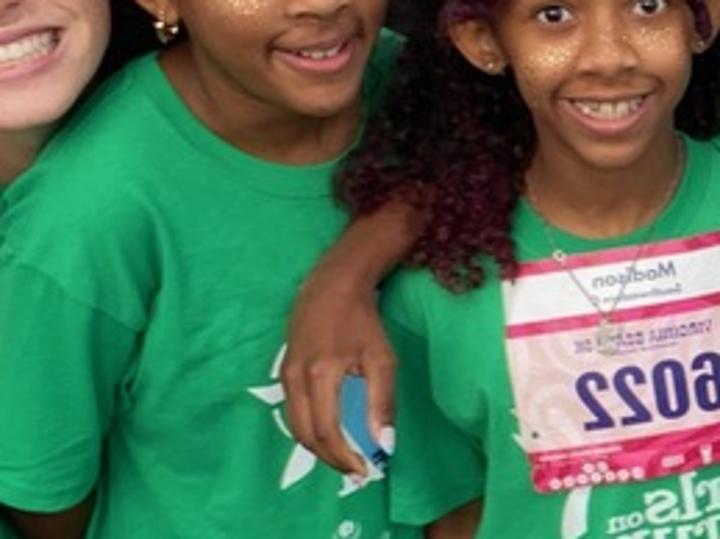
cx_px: 803
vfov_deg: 16.2
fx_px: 1892
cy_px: 339
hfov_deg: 20.5
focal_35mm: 91
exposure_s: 1/128
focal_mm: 2.71
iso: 25
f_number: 2.2
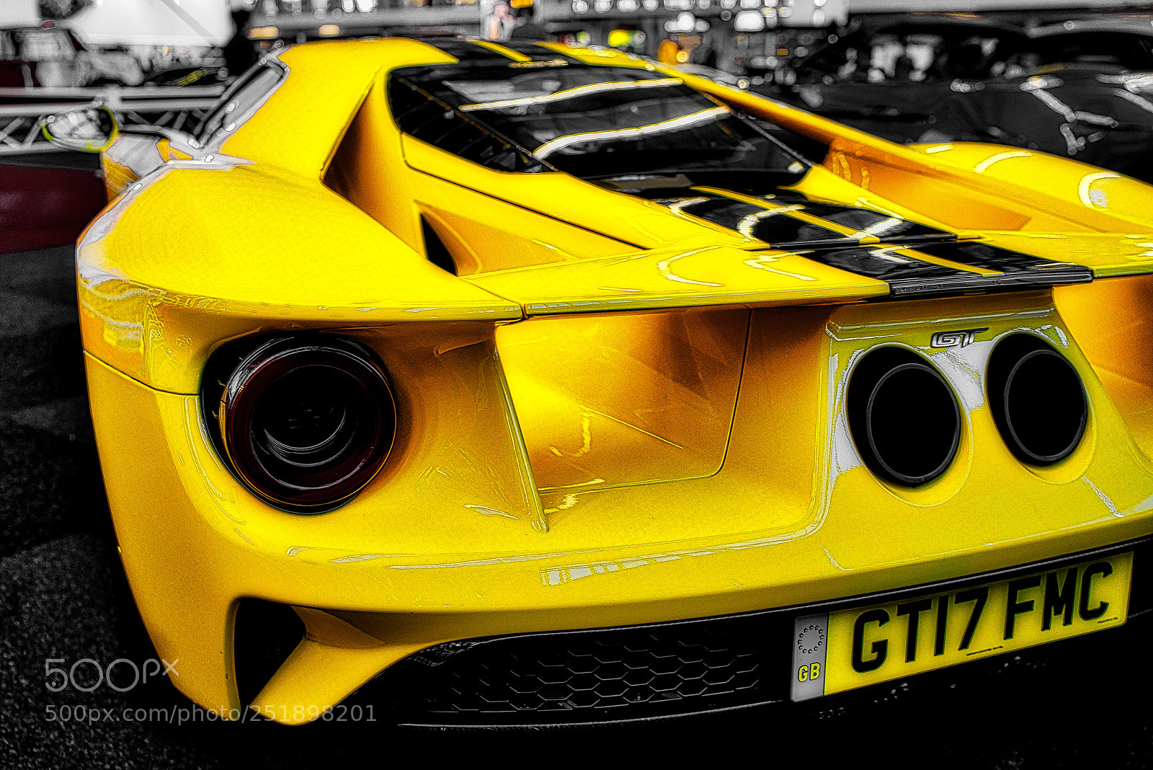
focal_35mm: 35
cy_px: 385
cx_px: 576
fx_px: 1121
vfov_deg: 37.9
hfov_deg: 54.4
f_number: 2.8
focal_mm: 35
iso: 640
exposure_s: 1/40
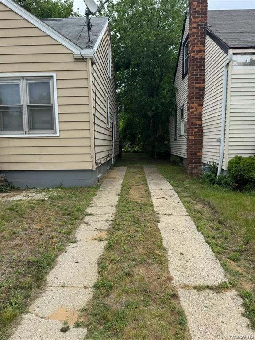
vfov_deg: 71.6
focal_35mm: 24
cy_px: 170
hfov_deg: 56.8
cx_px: 128
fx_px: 236
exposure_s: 1/3096
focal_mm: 6.76
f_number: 1.78
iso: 80
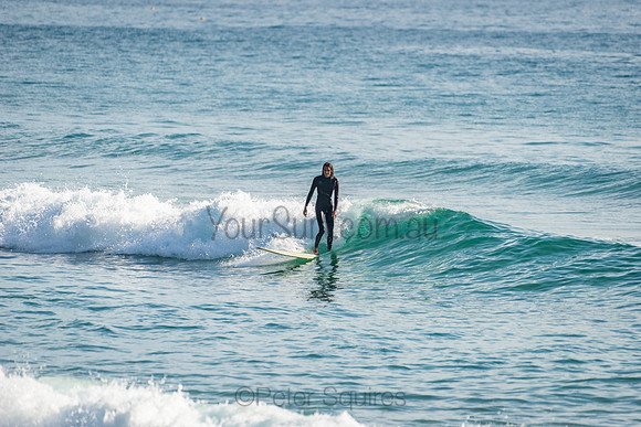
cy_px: 214
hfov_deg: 4.1
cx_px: 320
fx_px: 8904
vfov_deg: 2.8
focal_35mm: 500
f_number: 5.6
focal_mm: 500
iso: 180
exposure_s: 1/2000
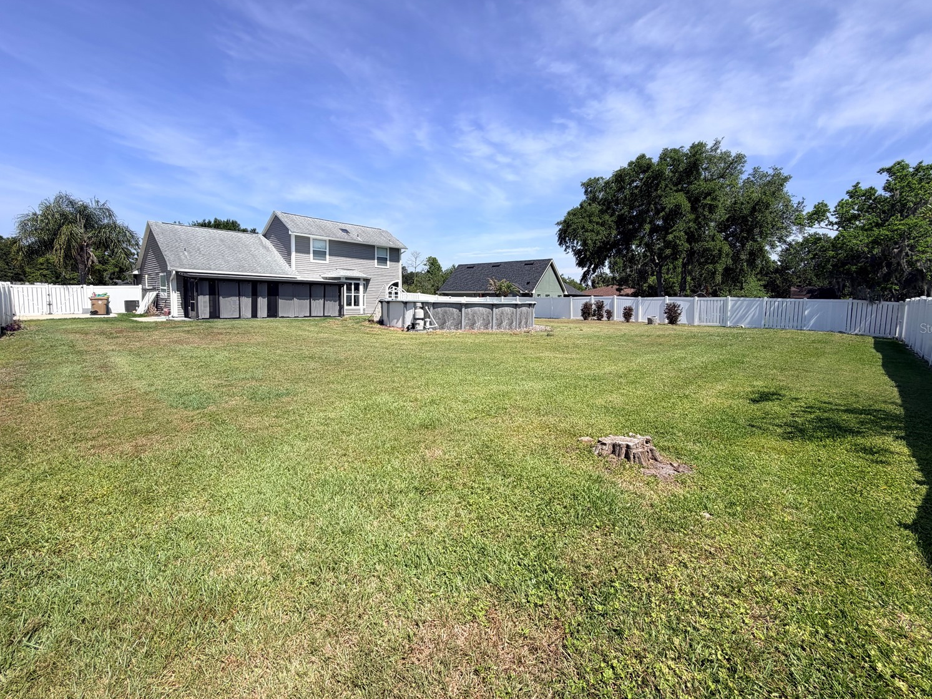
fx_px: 404
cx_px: 479
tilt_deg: -2.8
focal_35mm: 15
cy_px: 328
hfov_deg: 98.1
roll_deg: -1.2
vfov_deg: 81.7
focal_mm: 2.22
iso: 20
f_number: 2.2
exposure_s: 1/841
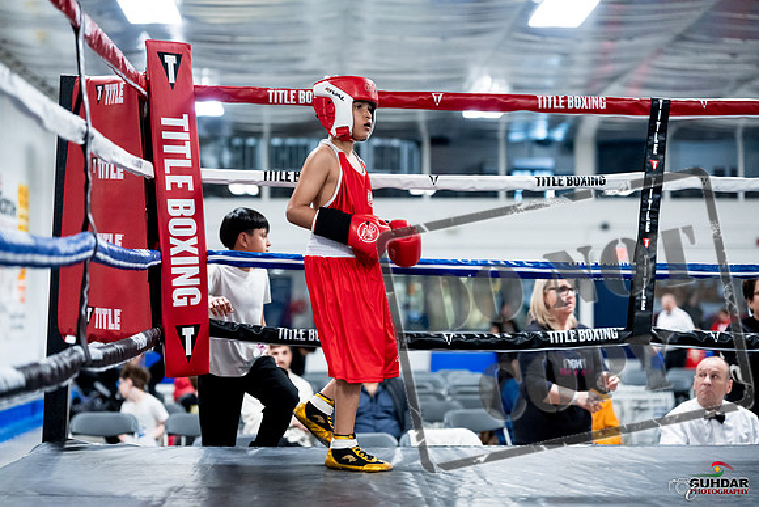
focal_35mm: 70
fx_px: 1476
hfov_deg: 28.8
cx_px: 380
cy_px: 254
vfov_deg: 19.5
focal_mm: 70
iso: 3200
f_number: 2
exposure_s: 1/800
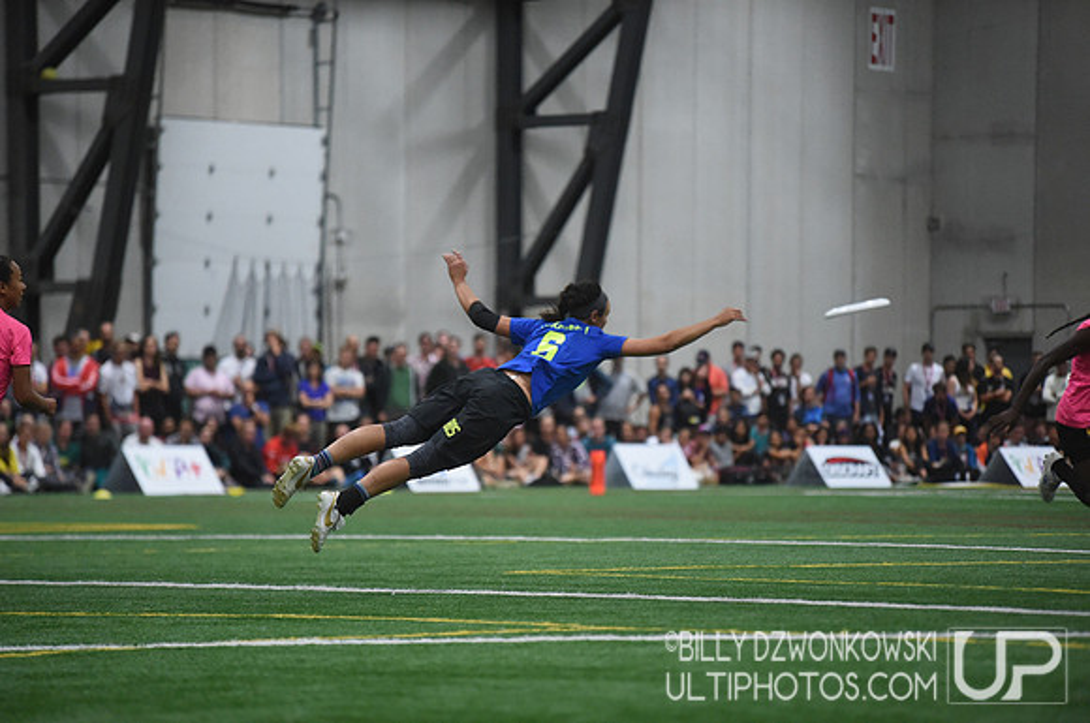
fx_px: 6047
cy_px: 362
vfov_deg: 6.8
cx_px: 545
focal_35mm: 200
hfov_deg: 10.3
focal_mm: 200
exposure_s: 1/500
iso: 10000
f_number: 2.8
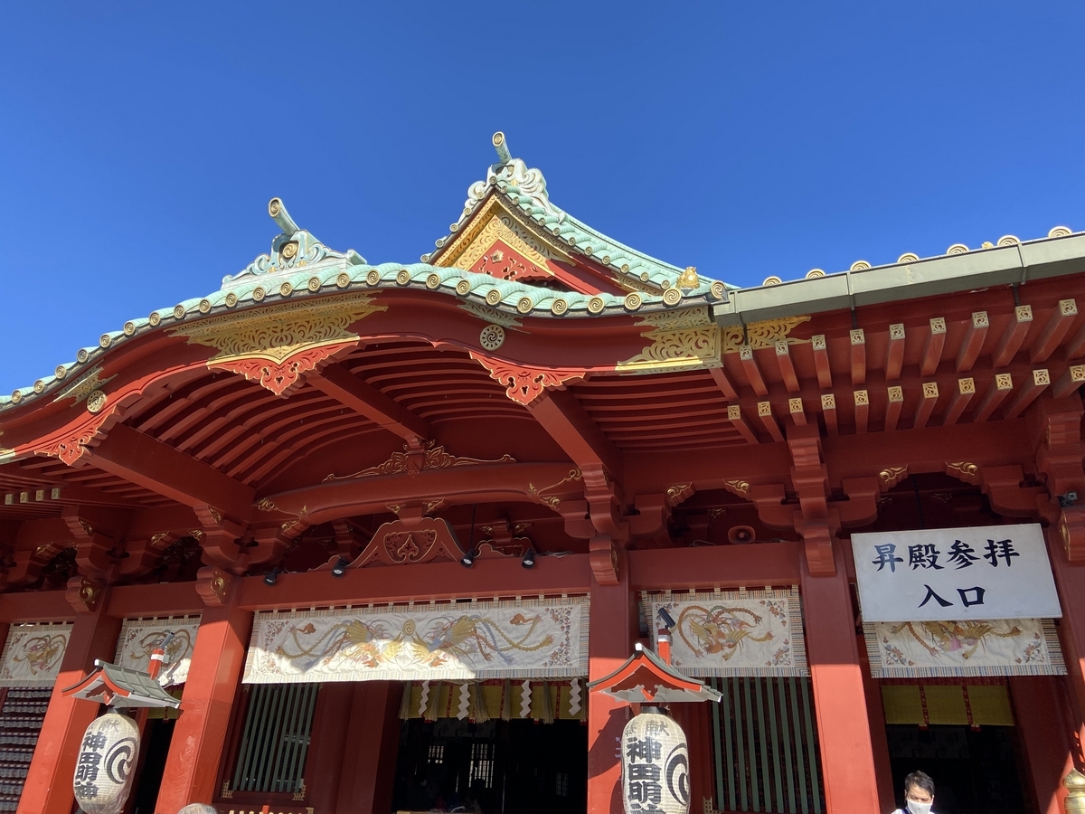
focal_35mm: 26
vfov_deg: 53.1
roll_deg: -2.9
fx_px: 815
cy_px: 407
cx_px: 542
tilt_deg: +26.7
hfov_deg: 67.3
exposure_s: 1/1034
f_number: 1.8
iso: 32
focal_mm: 4.25
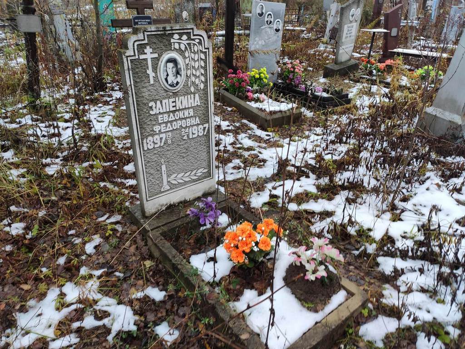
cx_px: 232
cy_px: 174
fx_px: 349
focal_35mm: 26
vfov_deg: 53.1
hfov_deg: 67.3
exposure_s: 1/60
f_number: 1.75
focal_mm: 4.77
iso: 151
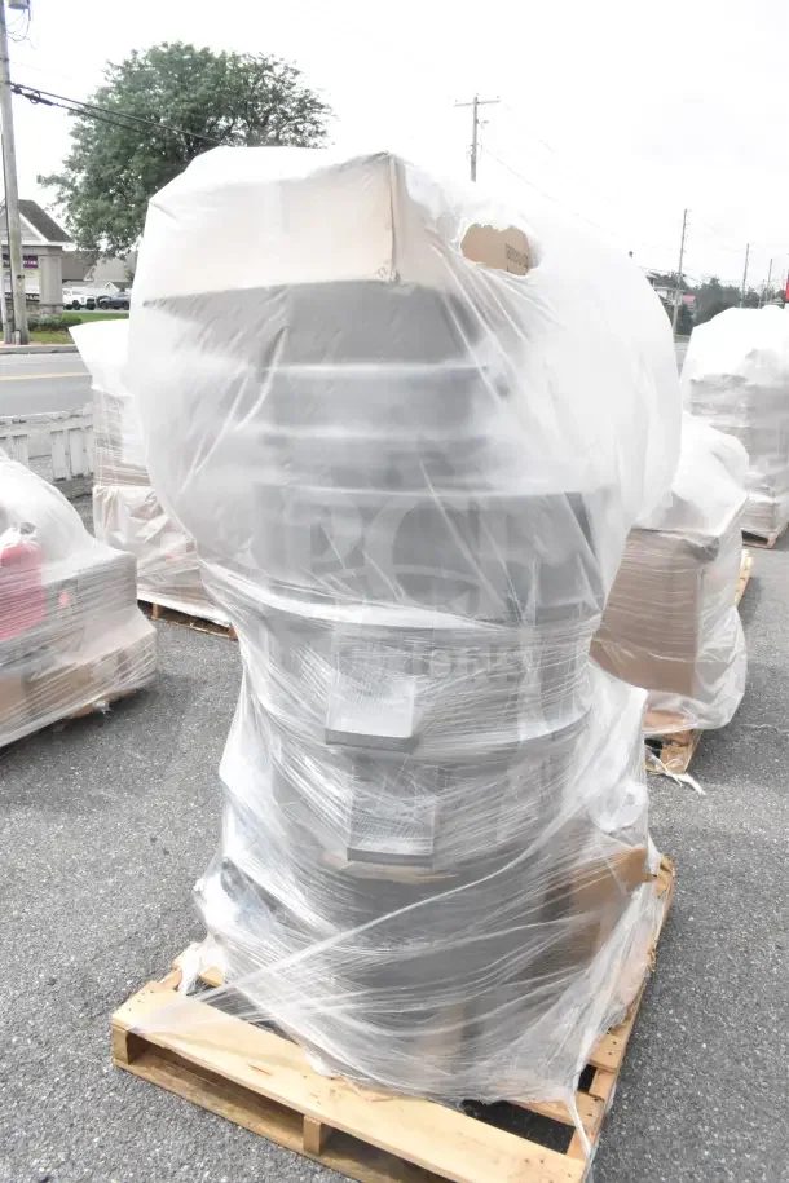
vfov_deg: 67.4
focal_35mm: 27
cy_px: 592
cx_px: 394
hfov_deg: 47.9
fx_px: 888
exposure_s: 1/1250
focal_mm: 18
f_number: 18
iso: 6400
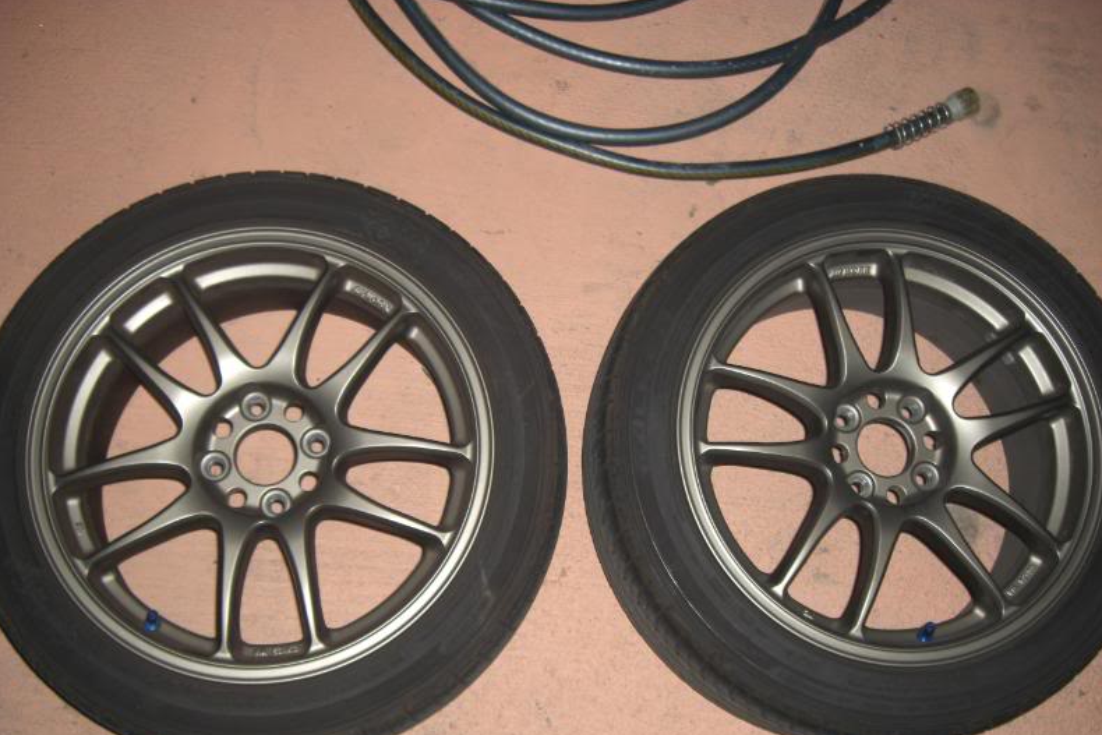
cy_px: 413
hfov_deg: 48.5
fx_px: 1225
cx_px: 547
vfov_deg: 33.4
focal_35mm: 40
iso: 100
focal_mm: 7.9
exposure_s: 1/60
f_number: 2.8
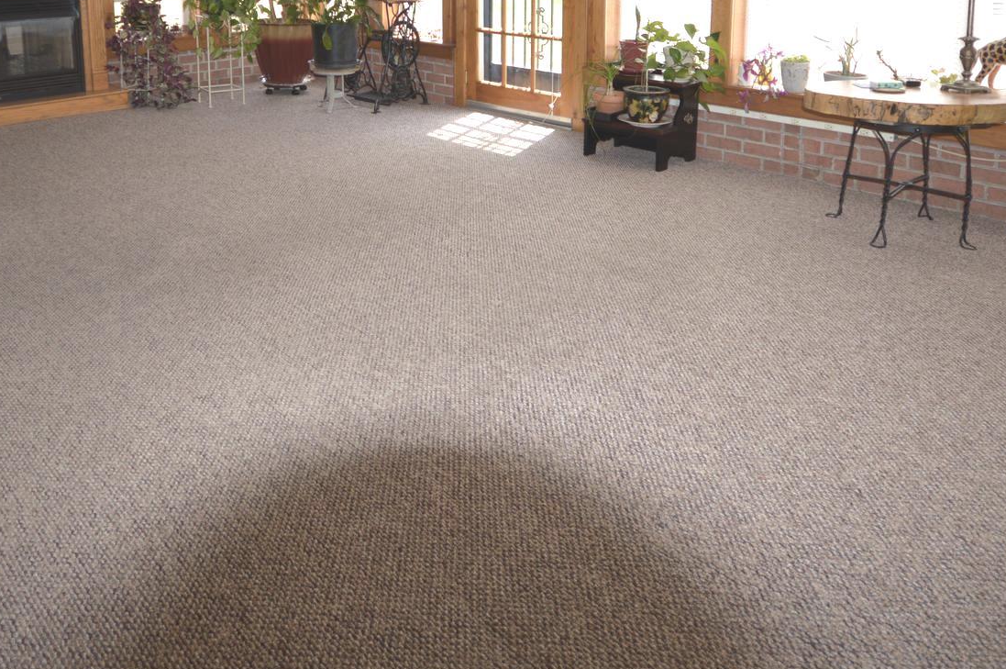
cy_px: 52
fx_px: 782
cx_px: 428
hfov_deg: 65.2
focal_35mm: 28
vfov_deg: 42.1
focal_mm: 10
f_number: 4
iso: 200
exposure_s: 1/125
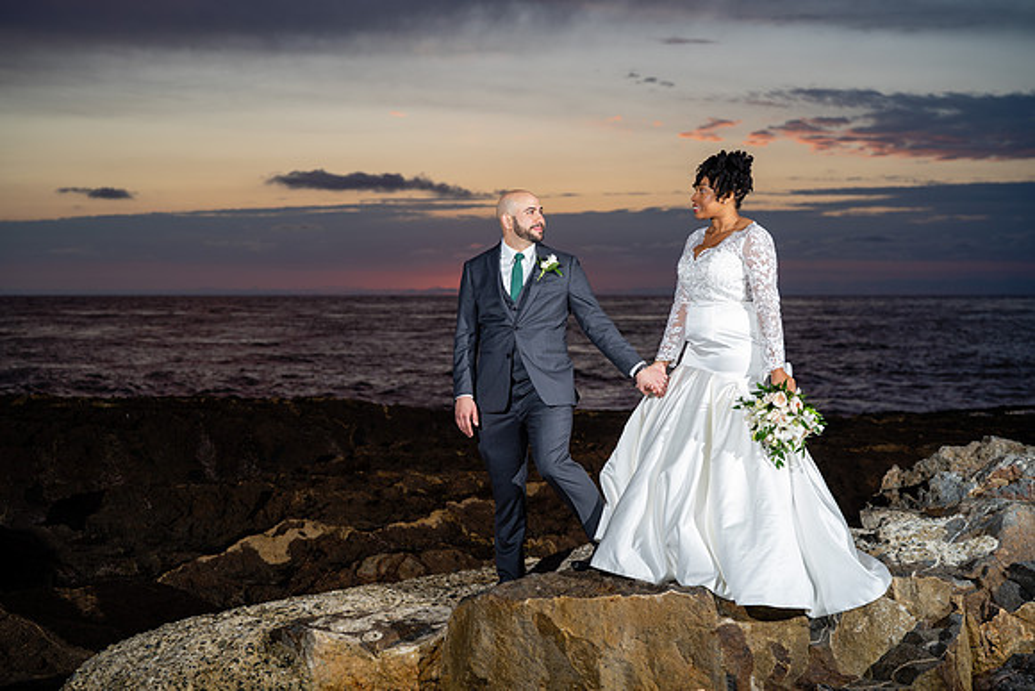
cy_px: 346
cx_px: 518
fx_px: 1438
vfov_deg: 27.0
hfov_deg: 39.6
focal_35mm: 50
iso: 50
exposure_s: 1/250
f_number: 2.8
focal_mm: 50
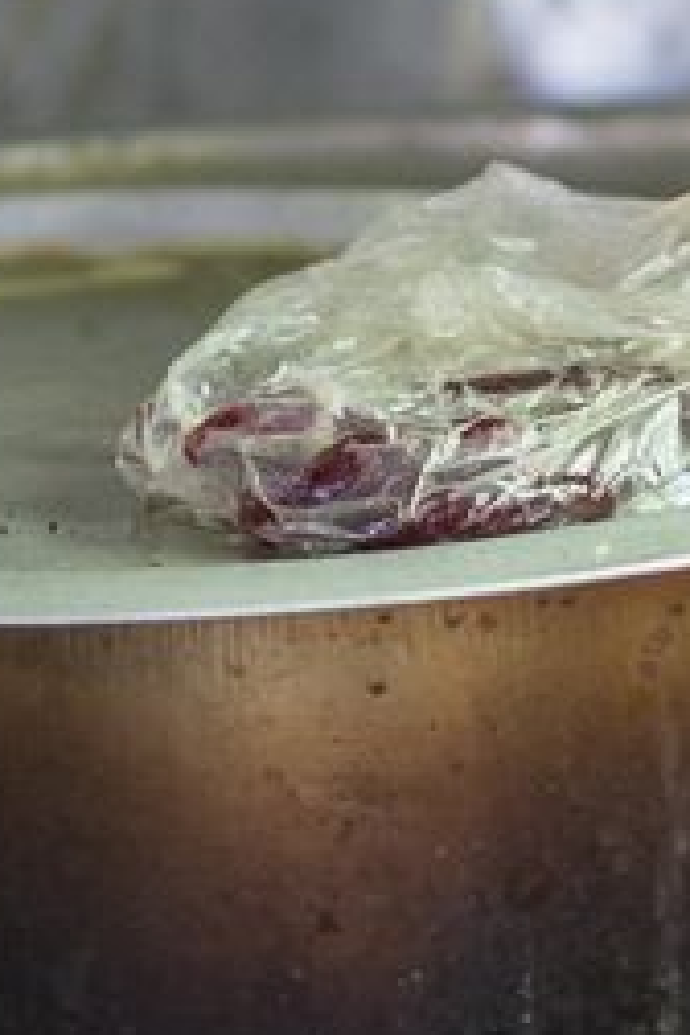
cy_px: 242
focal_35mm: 405
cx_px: 596
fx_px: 11643
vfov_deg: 5.1
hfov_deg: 3.4
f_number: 2.5
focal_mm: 85
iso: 800
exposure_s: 1/60
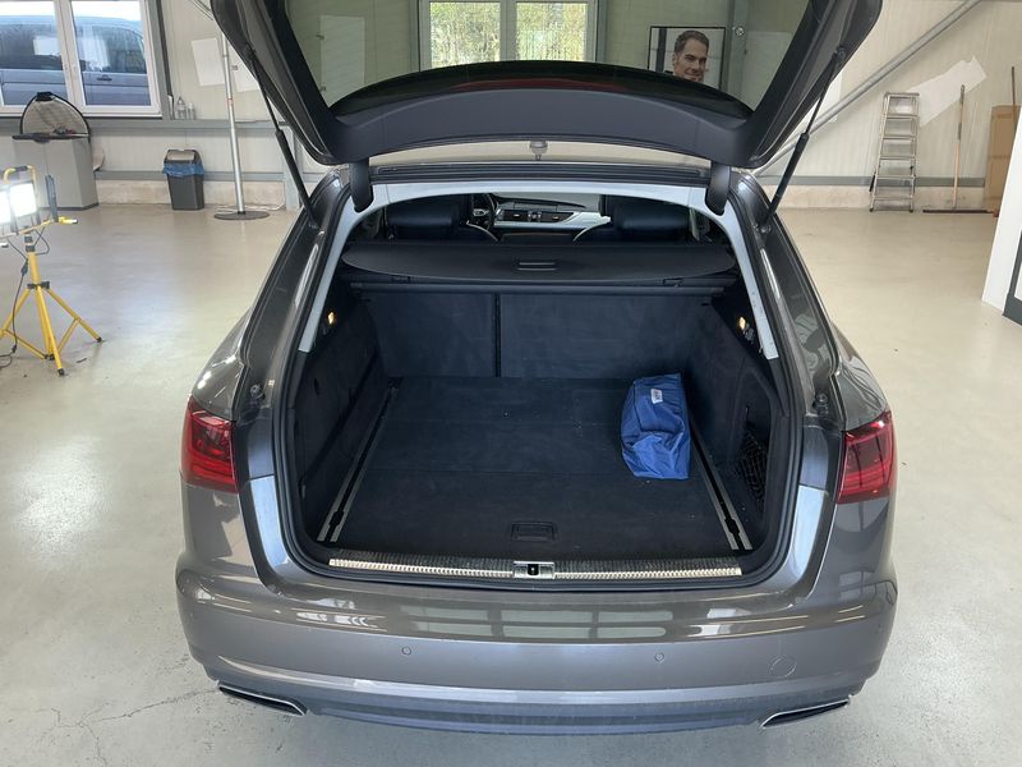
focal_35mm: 28
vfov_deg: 49.7
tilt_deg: -19.7
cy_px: 384
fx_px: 827
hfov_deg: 63.4
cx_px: 511
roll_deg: -1.1
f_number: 1.8
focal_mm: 3
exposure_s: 1/100
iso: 50
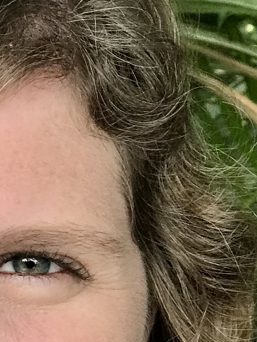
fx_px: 2138
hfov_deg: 6.8
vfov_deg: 9.1
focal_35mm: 216
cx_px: -68
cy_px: 370
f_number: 2.8
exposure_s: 1/60
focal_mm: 6.6
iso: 32
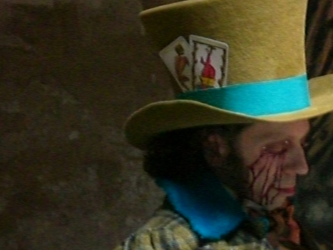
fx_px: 1915
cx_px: 318
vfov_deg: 7.5
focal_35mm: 199
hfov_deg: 9.9
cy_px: 212
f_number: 5.4
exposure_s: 1/15
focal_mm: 16.51
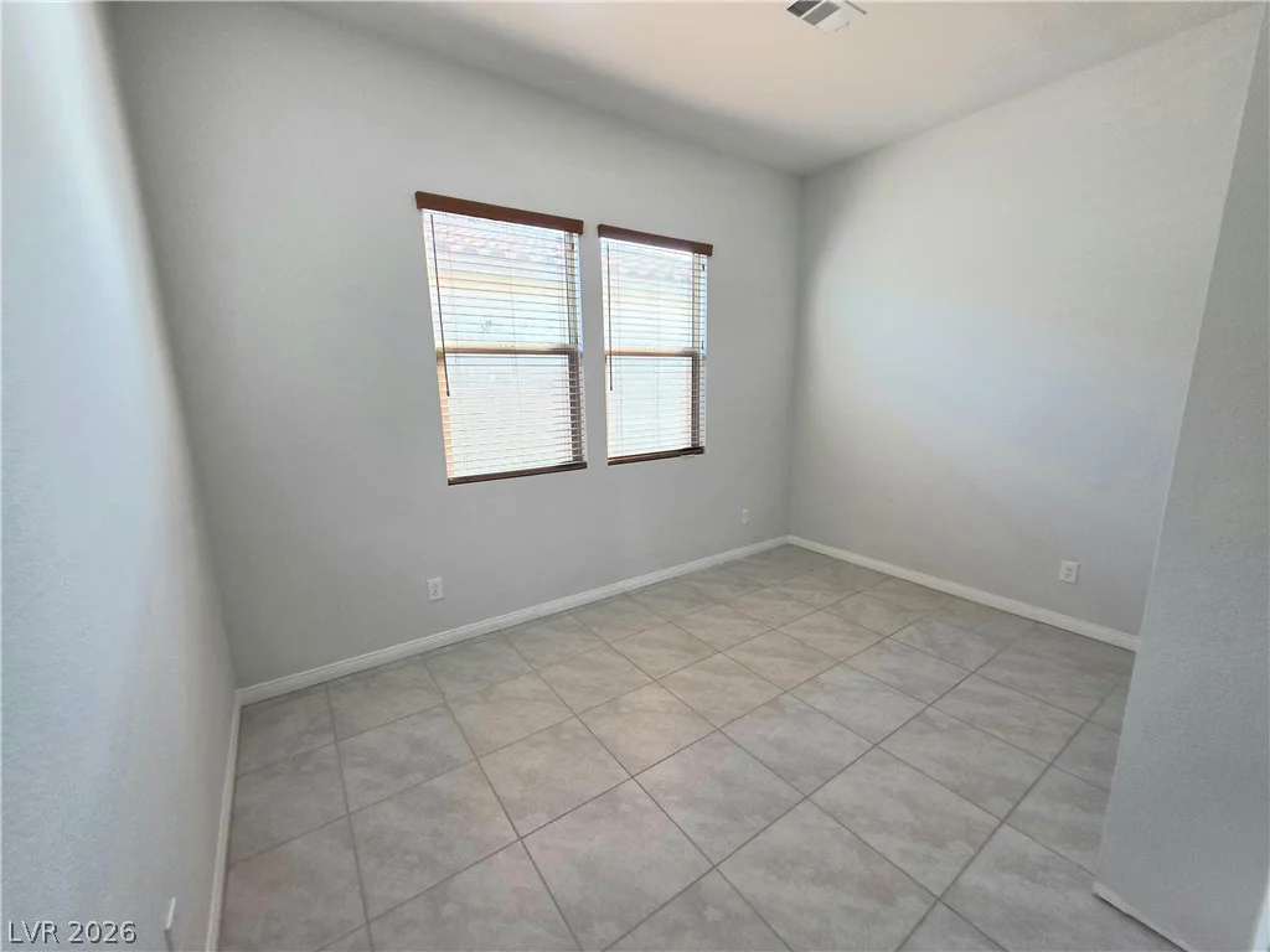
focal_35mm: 13
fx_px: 477
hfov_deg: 106.2
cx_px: 635
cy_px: 476
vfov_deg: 89.9
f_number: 1.9
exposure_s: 1/120
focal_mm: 2.2
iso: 80
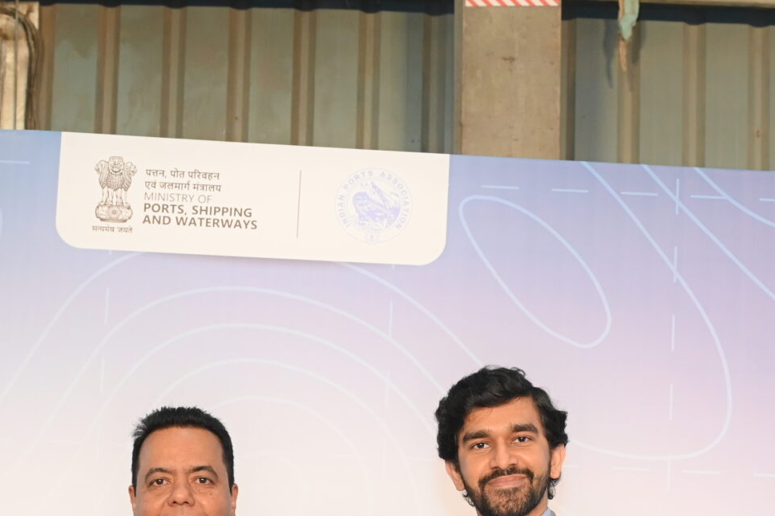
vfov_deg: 14.5
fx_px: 1965
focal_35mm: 91
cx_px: 393
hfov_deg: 22.3
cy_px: 624
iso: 2500
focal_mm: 34.5
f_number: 5.6
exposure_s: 1/125
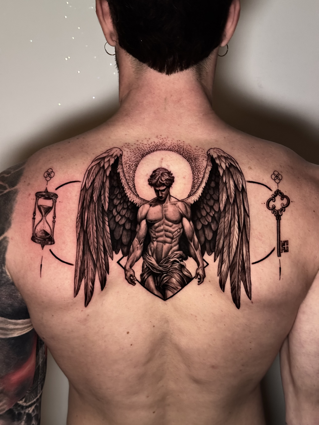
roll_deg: +0.8
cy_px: 212
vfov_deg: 39.7
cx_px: 160
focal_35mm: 48
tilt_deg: -19.7
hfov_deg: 30.3
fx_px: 590
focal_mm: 6.76
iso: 640
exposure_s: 1/25
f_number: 1.78
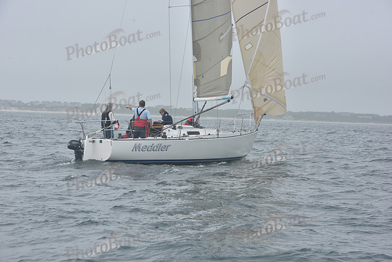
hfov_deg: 18.3
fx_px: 1220
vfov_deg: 12.2
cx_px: 196
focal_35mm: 112
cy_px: 131
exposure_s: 1/800
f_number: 10
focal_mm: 112
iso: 250
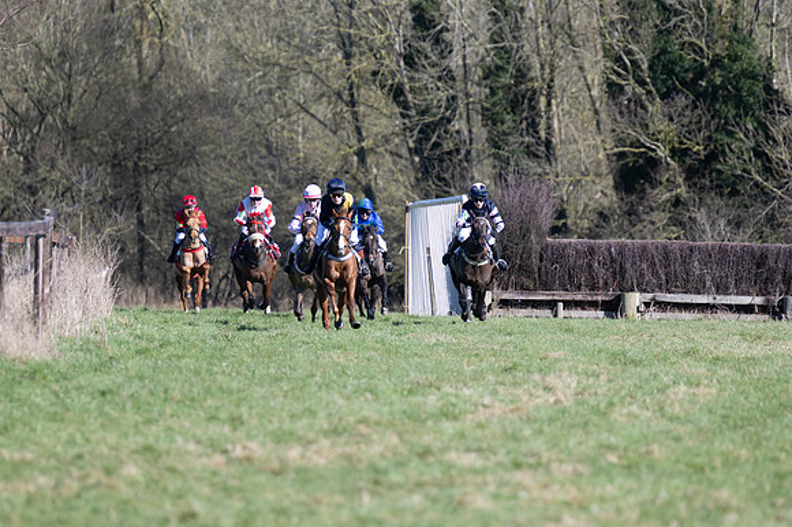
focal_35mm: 360
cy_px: 264
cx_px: 396
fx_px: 7915
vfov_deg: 3.8
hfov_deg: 5.7
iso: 160
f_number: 4
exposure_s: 1/1000
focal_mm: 240
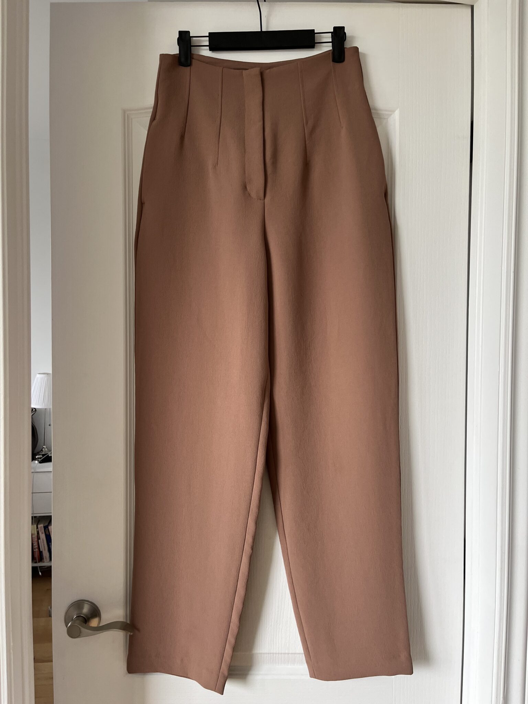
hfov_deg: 53.1
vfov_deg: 67.3
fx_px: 529
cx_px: 264
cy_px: 352
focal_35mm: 26
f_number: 1.6
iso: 125
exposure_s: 1/121
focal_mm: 5.1
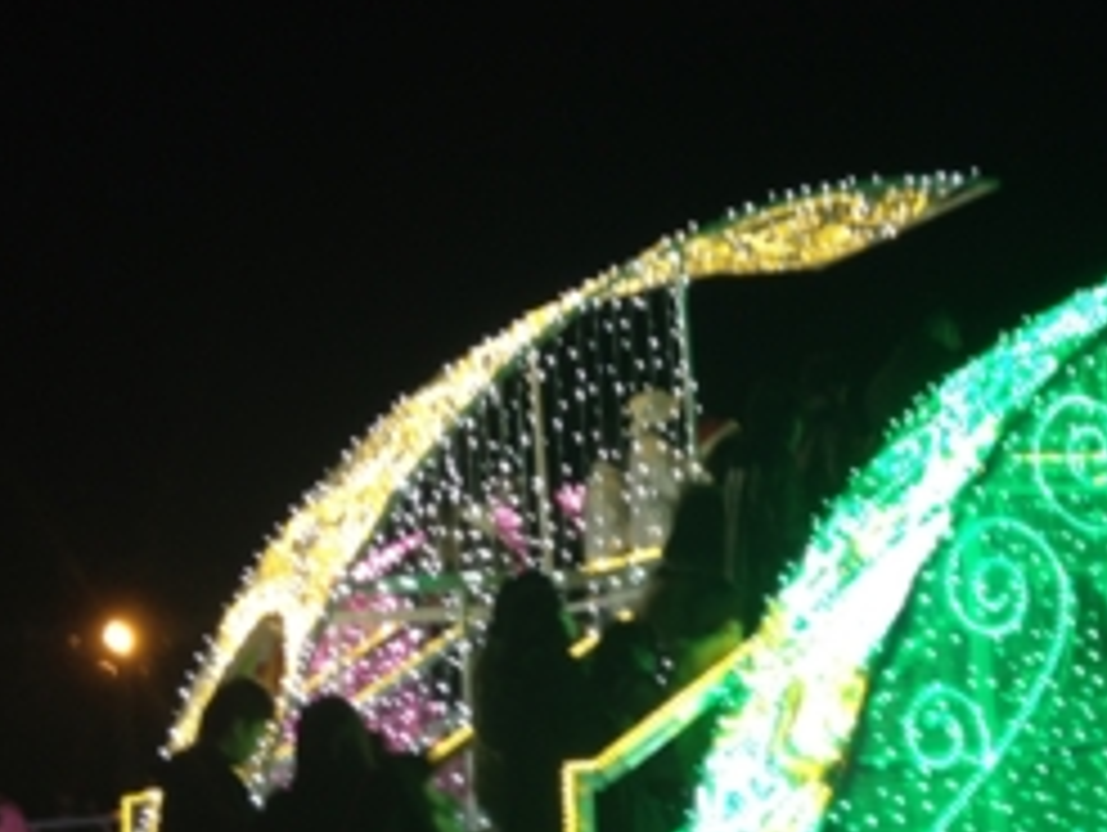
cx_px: 724
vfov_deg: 20.7
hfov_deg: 27.2
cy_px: 519
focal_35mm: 71
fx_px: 2273
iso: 80
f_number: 2.4
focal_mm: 4.28
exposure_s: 1/20
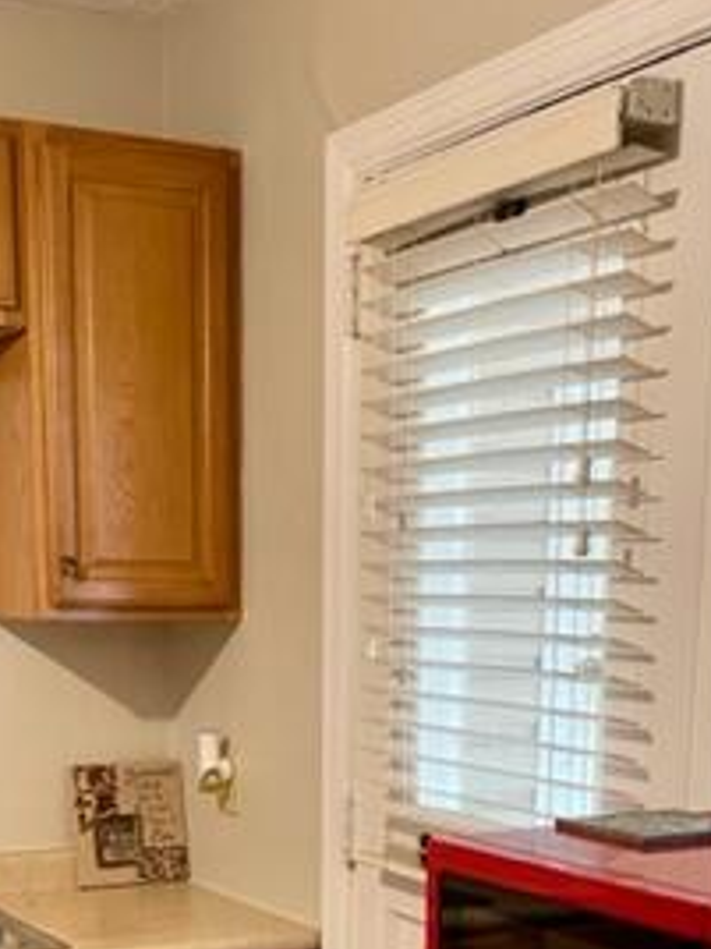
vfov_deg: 29.2
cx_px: 304
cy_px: 949
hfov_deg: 23.6
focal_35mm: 62
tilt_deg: -11.9
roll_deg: -0.4
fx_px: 1698
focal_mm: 4.2
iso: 200
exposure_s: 1/60
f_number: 1.6
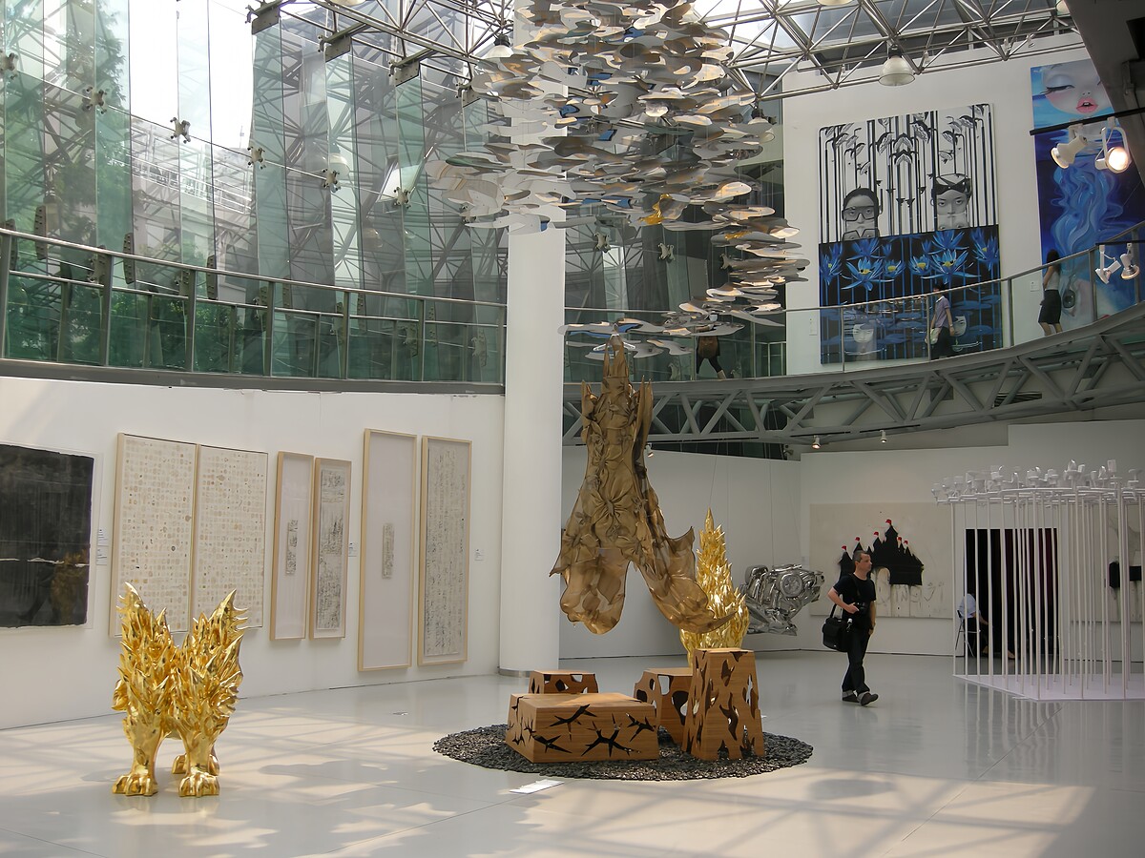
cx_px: 572
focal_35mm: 36
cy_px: 429
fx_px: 1191
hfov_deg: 51.4
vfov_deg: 39.7
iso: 64
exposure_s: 1/67.6
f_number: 3
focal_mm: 7.5
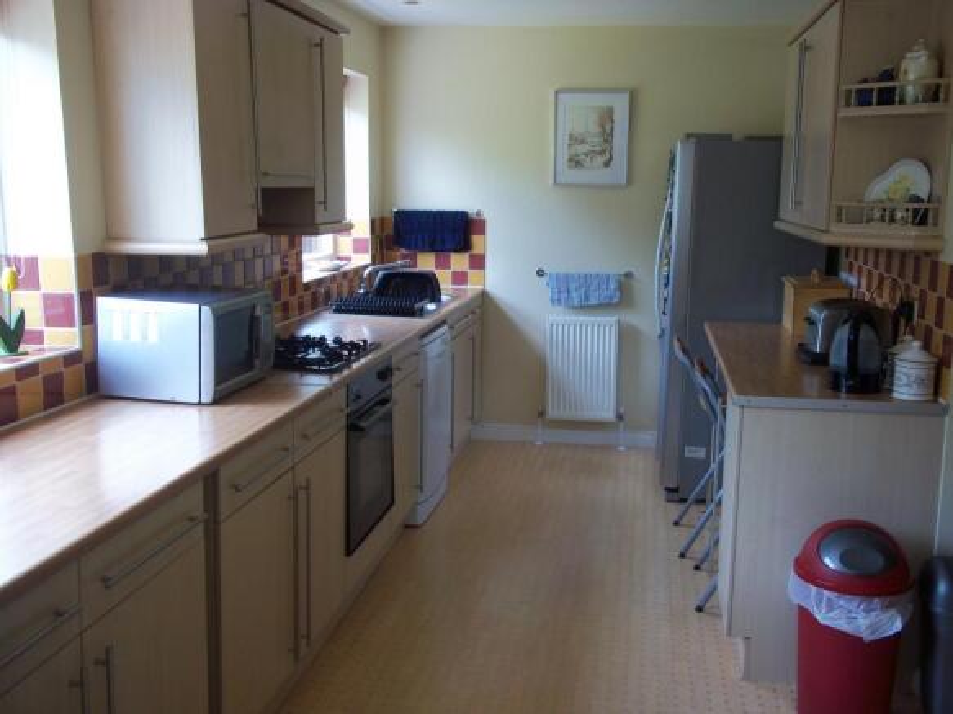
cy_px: 357
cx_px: 476
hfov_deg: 51.4
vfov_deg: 39.6
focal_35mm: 36
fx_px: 991
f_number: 3.1
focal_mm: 6.5
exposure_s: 1/30
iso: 115
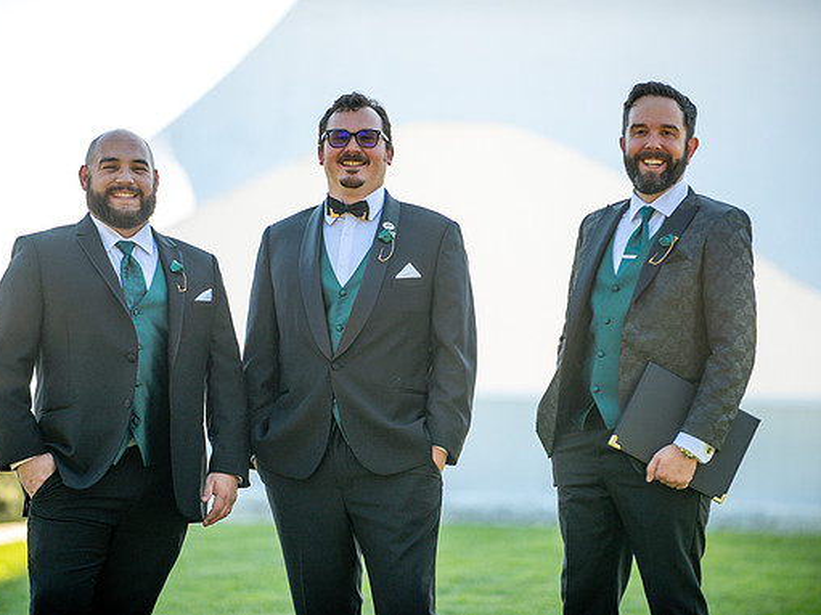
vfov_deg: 7.8
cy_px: 308
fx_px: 4529
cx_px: 416
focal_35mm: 191
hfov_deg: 10.4
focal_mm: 175
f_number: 2.8
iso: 400
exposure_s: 1/1600
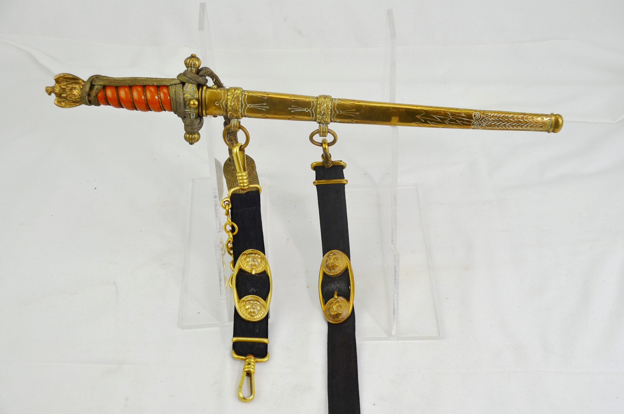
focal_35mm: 48
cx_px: 312
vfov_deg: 28.0
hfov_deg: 41.2
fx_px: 830
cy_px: 207
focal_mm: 32
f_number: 6.3
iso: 200
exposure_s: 1/160
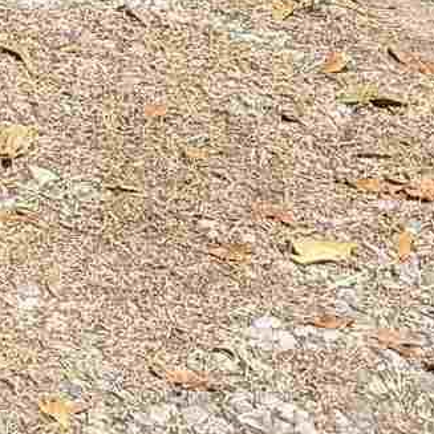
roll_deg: -2.8
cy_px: -968
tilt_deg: -6.6
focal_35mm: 199
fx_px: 2823
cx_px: -620
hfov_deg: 8.1
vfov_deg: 7.5
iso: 80
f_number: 1.78
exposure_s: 1/3145
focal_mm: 6.76
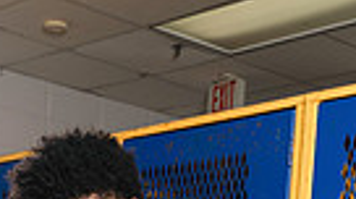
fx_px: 1046
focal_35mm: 111
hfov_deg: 19.3
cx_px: 144
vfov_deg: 8.9
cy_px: 587
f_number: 11
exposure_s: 1/250
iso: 125
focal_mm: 32
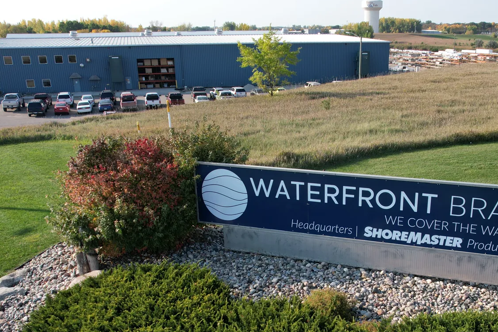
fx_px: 539
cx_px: 308
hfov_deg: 49.1
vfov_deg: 33.3
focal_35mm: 39
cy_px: 263
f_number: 2.8
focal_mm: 8.38
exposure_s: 1/1000
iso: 100
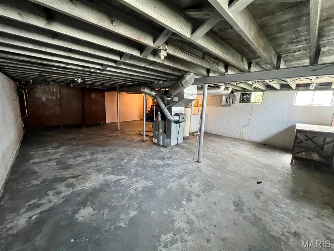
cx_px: 167
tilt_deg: -10.3
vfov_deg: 89.9
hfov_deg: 106.2
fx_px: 125
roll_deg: -2.6
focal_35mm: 13
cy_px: 126
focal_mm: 1.57
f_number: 1.8
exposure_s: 1/60
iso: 640
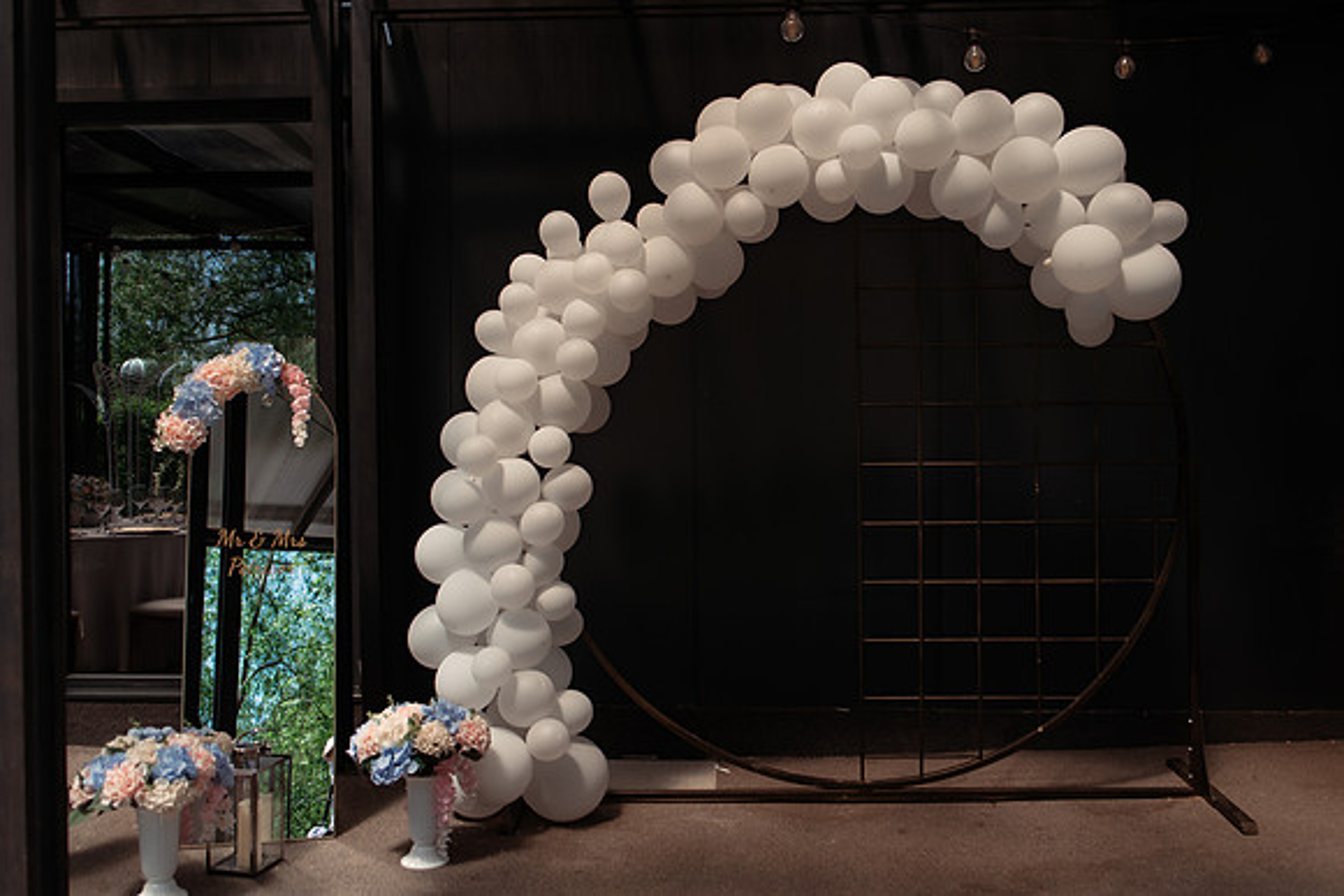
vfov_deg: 37.9
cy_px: 448
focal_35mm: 35
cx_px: 672
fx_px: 1307
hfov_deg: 54.4
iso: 125
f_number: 3.2
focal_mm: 35
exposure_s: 1/1000
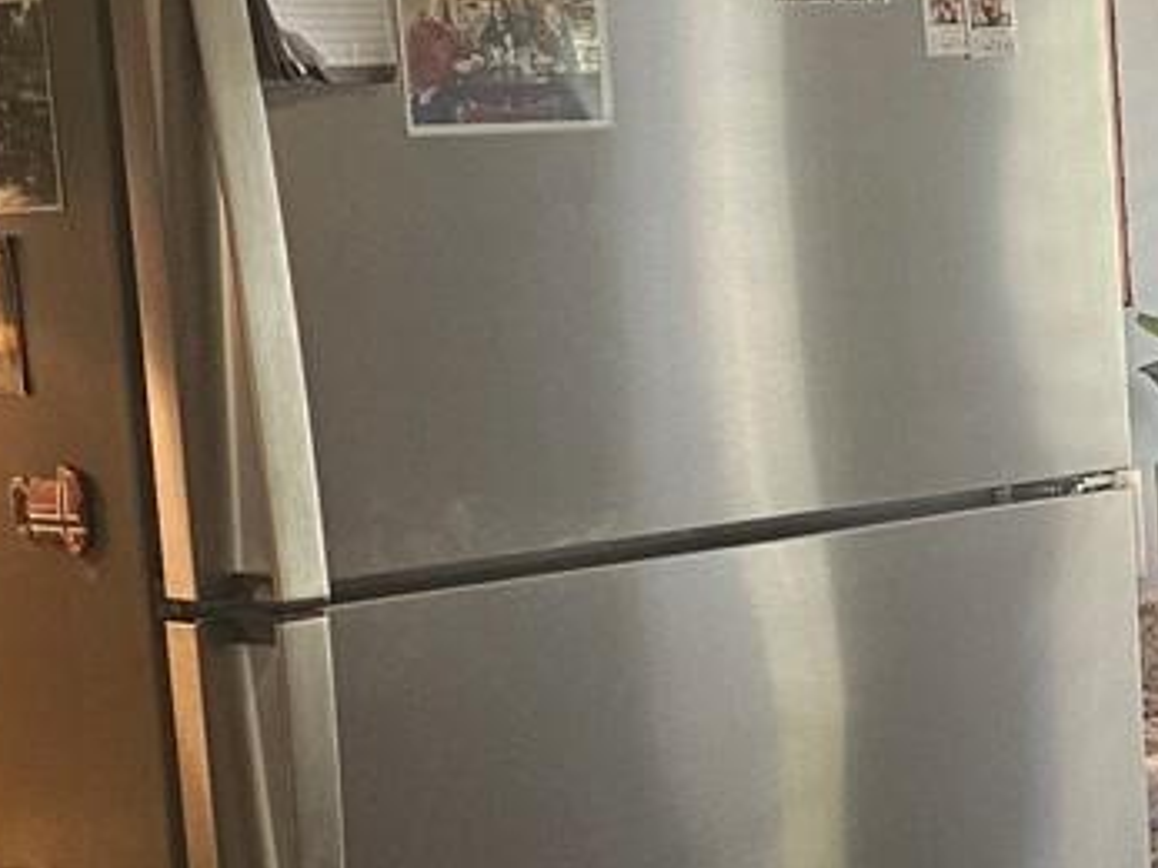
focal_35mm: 106
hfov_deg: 17.5
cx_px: 1445
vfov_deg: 13.9
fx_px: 3545
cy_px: 631
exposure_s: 1/120
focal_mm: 6.3
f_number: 1.7
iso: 250
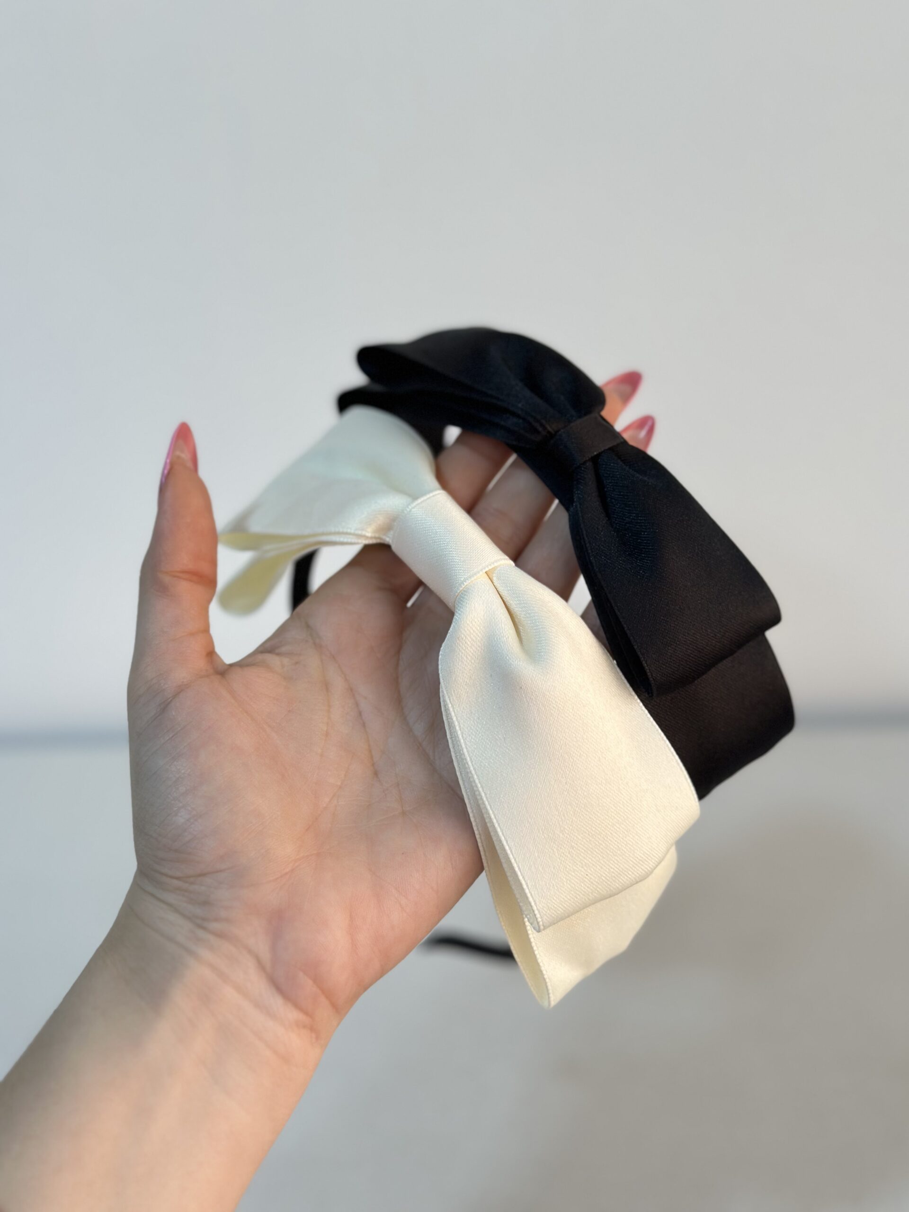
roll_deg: +3.9
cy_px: 606
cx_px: 454
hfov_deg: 30.3
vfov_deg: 39.7
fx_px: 1681
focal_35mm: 48
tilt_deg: -25.2
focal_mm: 6.86
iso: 125
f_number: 1.78
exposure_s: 1/96
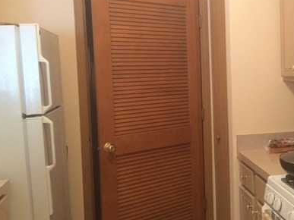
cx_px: 239
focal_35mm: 48
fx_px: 408
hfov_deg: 38.1
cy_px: 99
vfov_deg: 30.2
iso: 250
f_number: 2.2
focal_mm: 4.15
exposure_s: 1/17
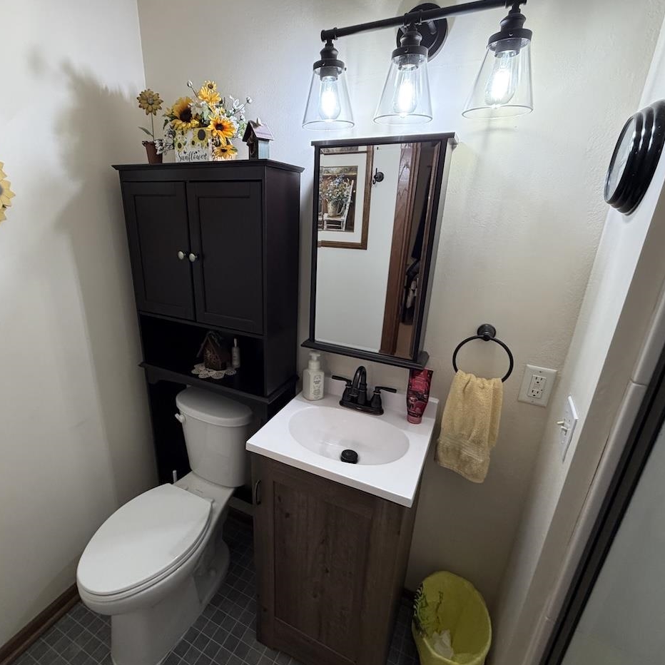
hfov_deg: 83.8
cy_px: 337
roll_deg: -1.4
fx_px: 369
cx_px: 302
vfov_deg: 84.0
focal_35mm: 17
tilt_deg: -18.1
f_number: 2.2
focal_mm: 2.22
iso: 320
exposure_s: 1/120
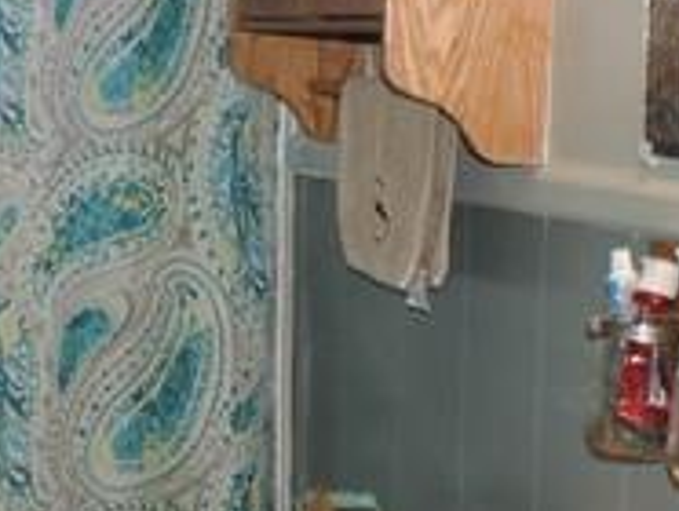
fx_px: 2593
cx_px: 84
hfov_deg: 14.8
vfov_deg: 11.2
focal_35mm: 132
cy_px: 358
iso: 80
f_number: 3
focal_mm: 4.3
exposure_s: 1/30
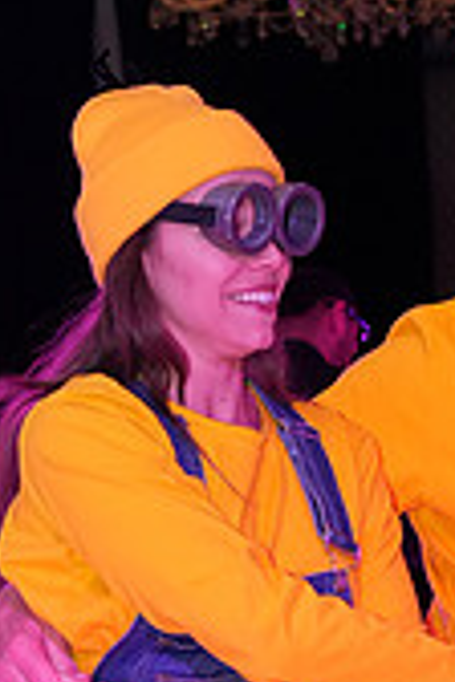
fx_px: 4133
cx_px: 485
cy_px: 978
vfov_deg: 9.2
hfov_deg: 6.3
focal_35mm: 218
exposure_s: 1/250
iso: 2500
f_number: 6.3
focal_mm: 63
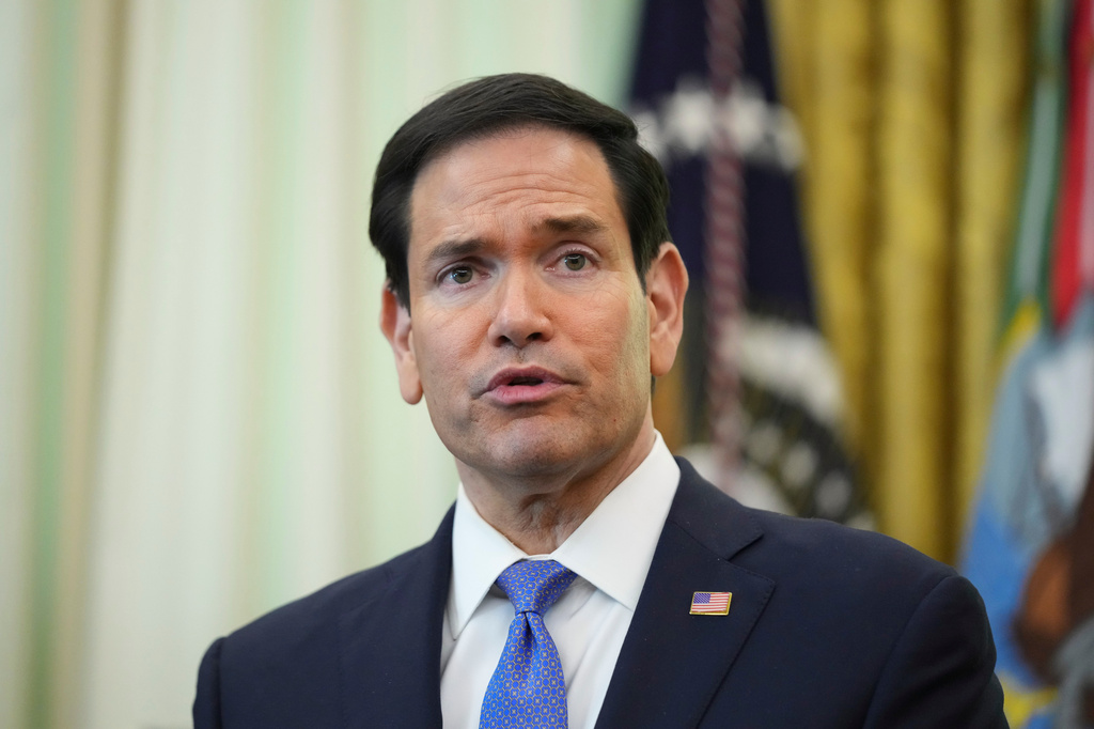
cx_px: 547
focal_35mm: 178
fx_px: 5407
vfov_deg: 7.7
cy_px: 364
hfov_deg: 11.6
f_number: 2.8
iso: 5000
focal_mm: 178
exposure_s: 1/400
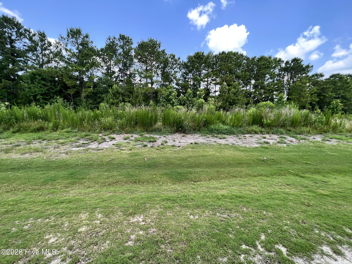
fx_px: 132
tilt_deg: -7.1
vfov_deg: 89.9
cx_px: 176
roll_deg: -1.3
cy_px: 132
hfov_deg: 106.2
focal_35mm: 13
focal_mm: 1.57
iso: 32
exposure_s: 1/267
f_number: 1.8
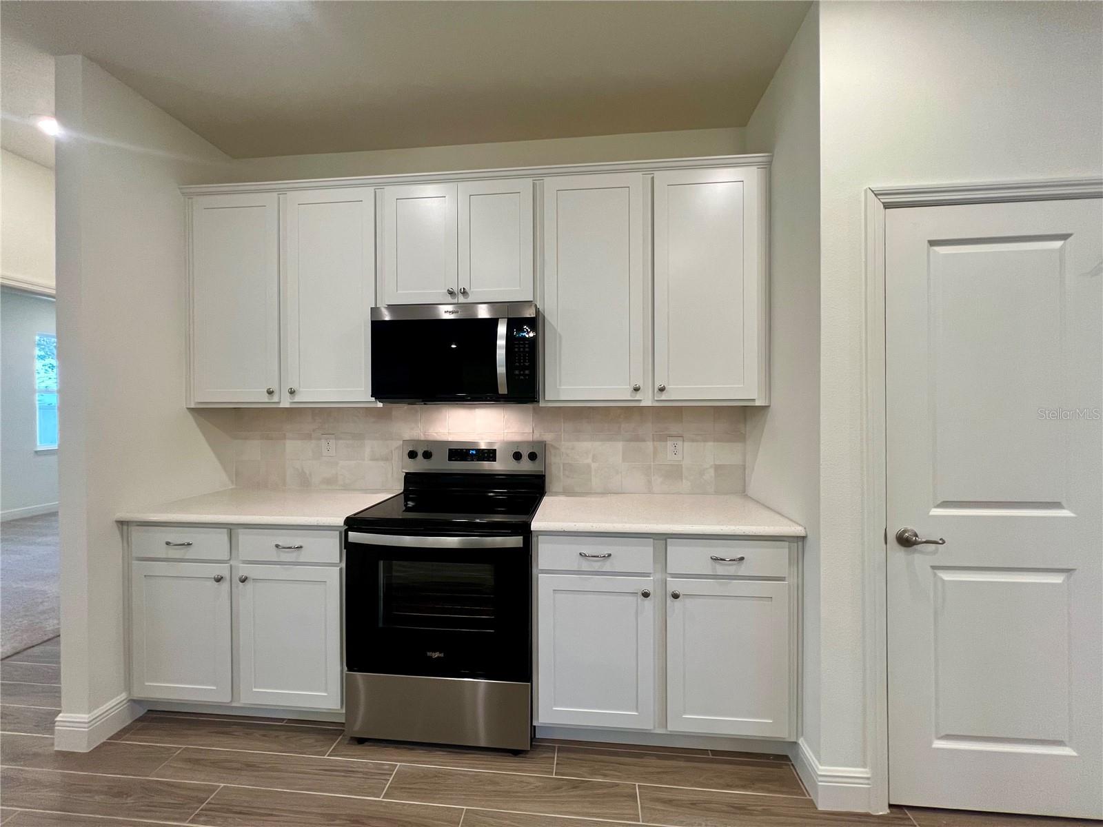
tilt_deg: -2.0
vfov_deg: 89.9
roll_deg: +0.6
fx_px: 414
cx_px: 552
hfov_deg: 106.2
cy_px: 414
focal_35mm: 13
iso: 200
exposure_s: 1/120
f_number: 1.8
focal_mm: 1.57
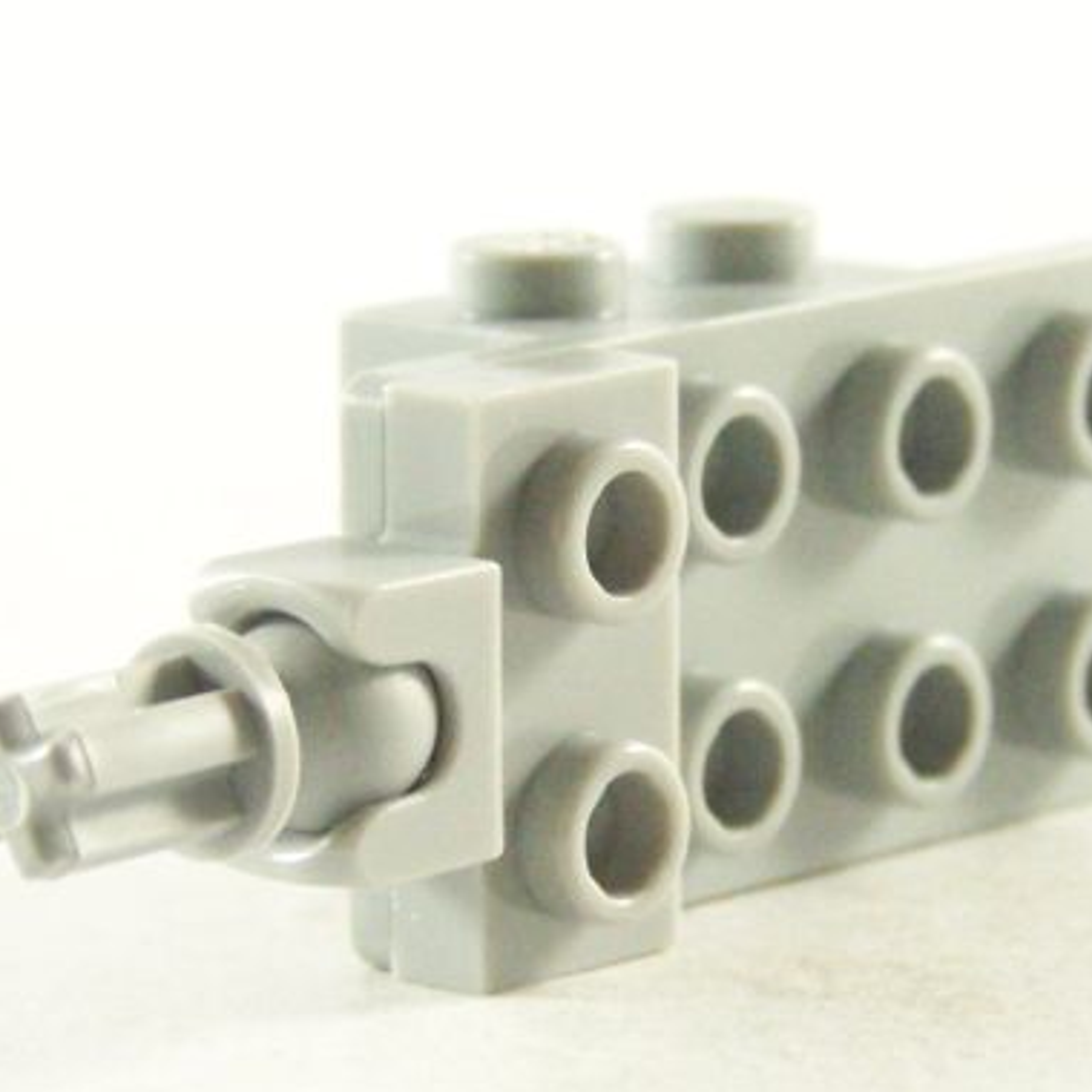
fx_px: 8923
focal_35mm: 250
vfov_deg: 7.0
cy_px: 739
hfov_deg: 7.0
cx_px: 687
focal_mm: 17.5
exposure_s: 1/60
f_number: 3.2
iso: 400
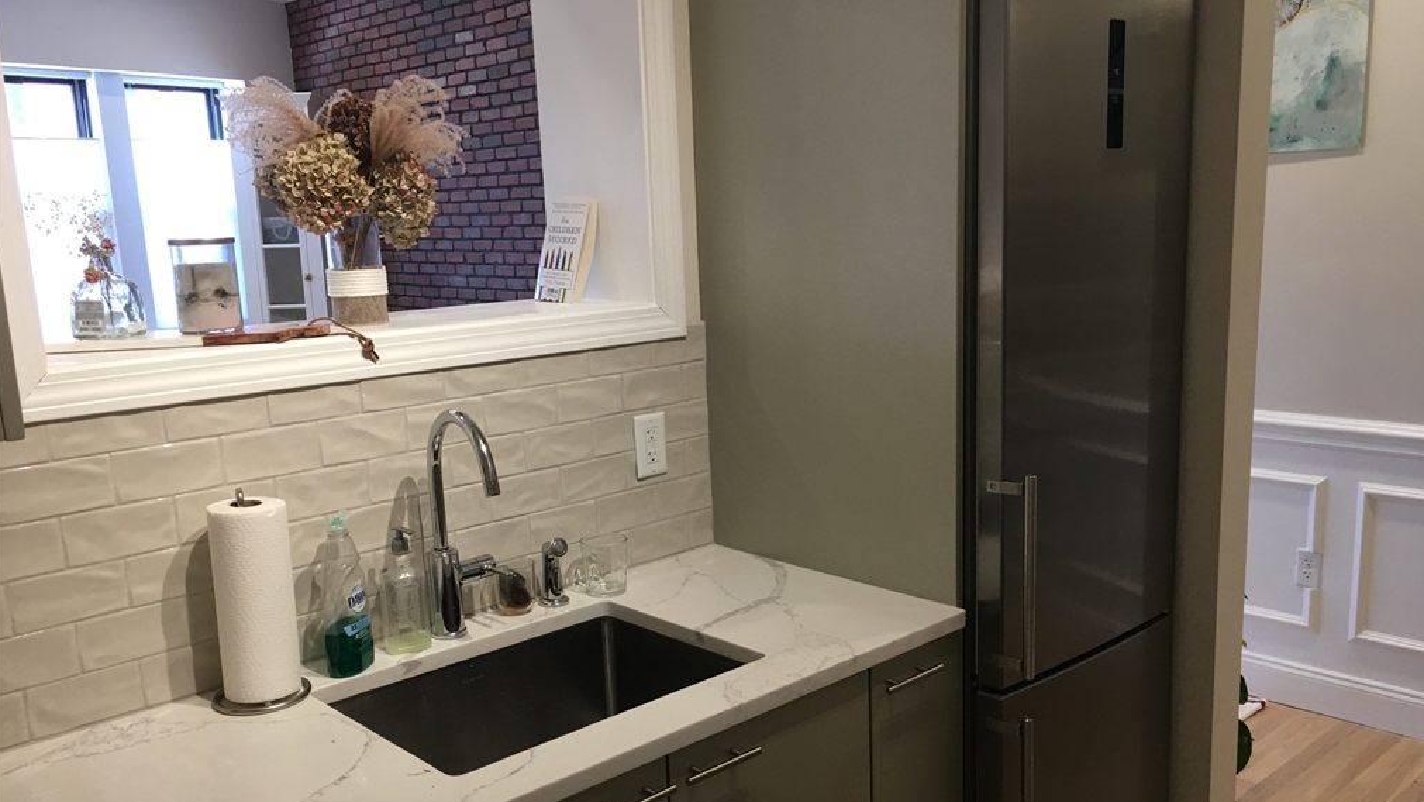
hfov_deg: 61.0
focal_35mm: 32
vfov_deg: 36.6
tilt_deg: -11.9
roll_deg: +2.8
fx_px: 1208
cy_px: 474
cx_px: 714
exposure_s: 1/15
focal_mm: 4.15
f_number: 2.2
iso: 32
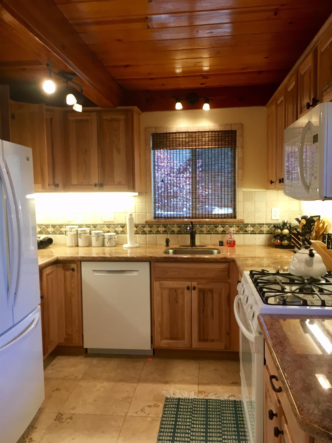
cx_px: 166
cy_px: 222
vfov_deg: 61.7
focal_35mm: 29
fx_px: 371
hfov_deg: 48.2
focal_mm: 4.15
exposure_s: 1/30
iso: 80
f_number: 2.2
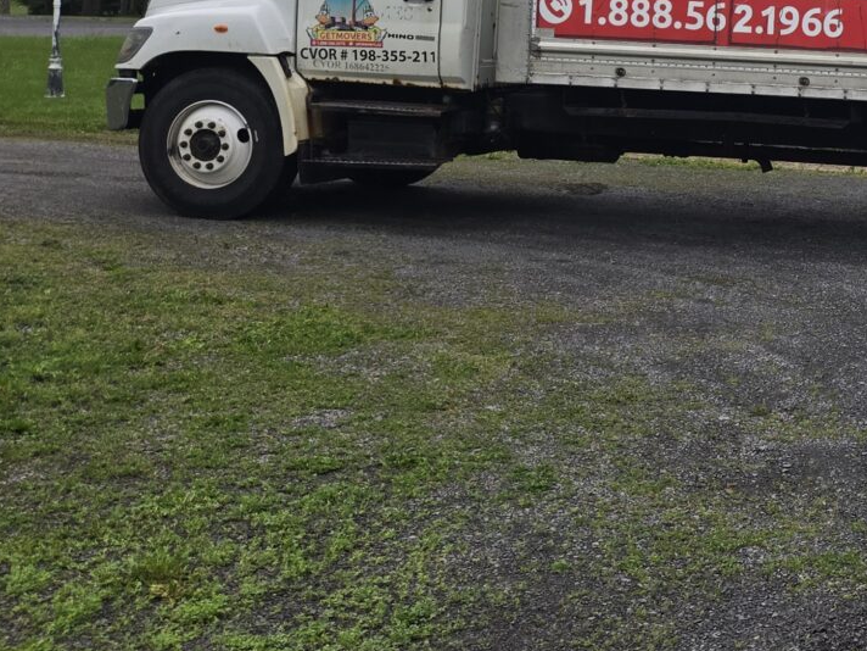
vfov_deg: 22.8
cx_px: 1124
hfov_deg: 26.5
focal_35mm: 62
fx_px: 1553
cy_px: 10
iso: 50
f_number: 1.8
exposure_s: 1/180
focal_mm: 5.4
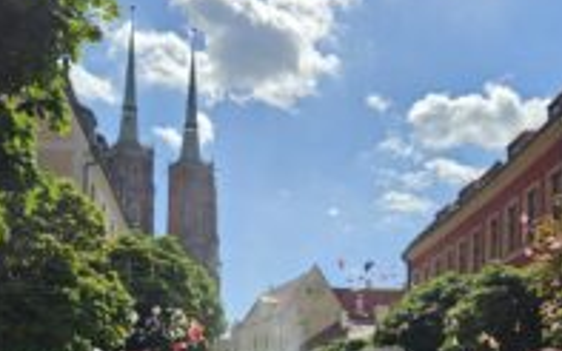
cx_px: 213
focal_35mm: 44
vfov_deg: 27.7
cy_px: 340
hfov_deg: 44.9
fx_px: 674
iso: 25
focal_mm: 5.4
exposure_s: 1/2835
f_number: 1.8
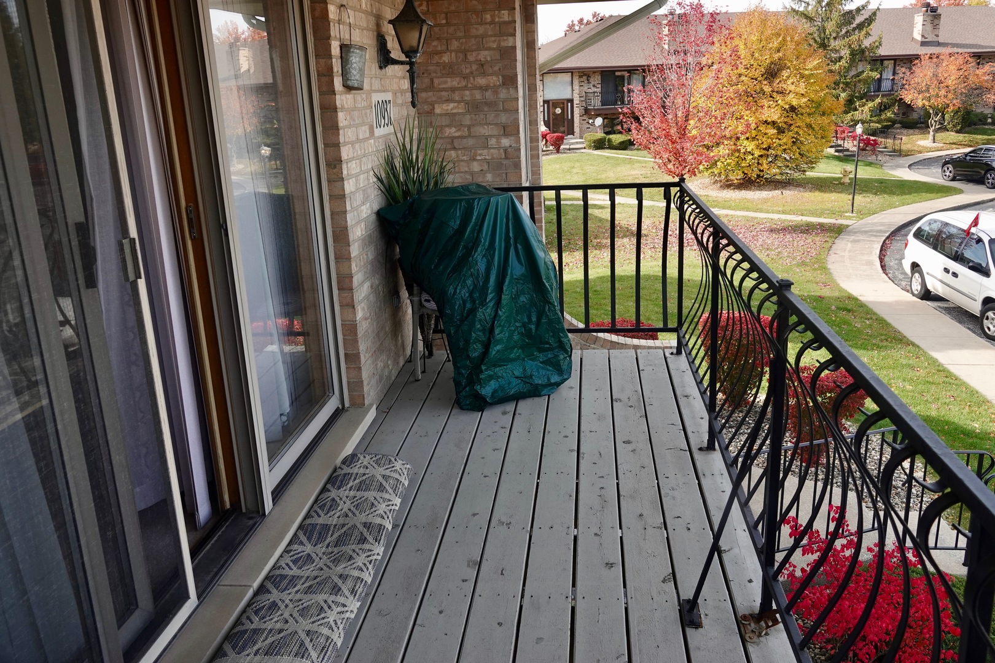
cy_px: 332
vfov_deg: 45.0
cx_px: 498
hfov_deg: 63.7
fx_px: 801
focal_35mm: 29
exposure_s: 1/250
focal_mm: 10.8
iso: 100
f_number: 4
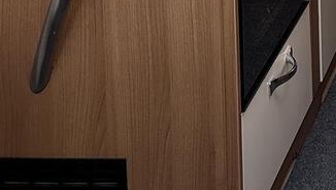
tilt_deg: -3.7
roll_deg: -0.7
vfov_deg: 8.5
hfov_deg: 15.6
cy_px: -338
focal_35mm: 125
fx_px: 1115
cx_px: 519
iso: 64
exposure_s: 1/121
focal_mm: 5.96
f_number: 1.6
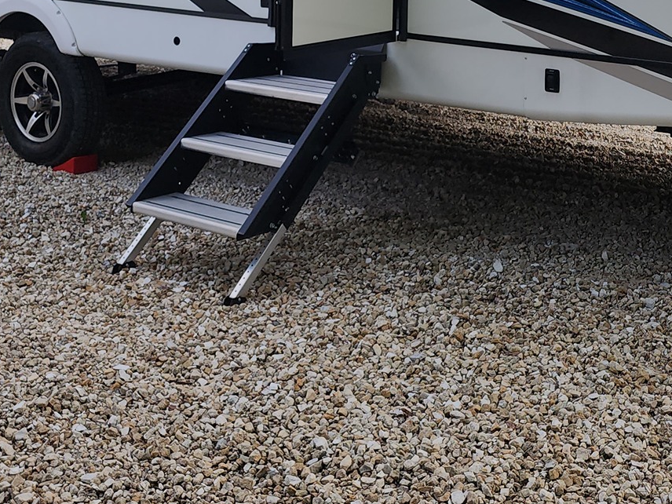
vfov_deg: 24.9
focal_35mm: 55
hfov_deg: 34.8
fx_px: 1068
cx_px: 415
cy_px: -31
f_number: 1.8
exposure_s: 1/122
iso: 12
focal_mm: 6.4
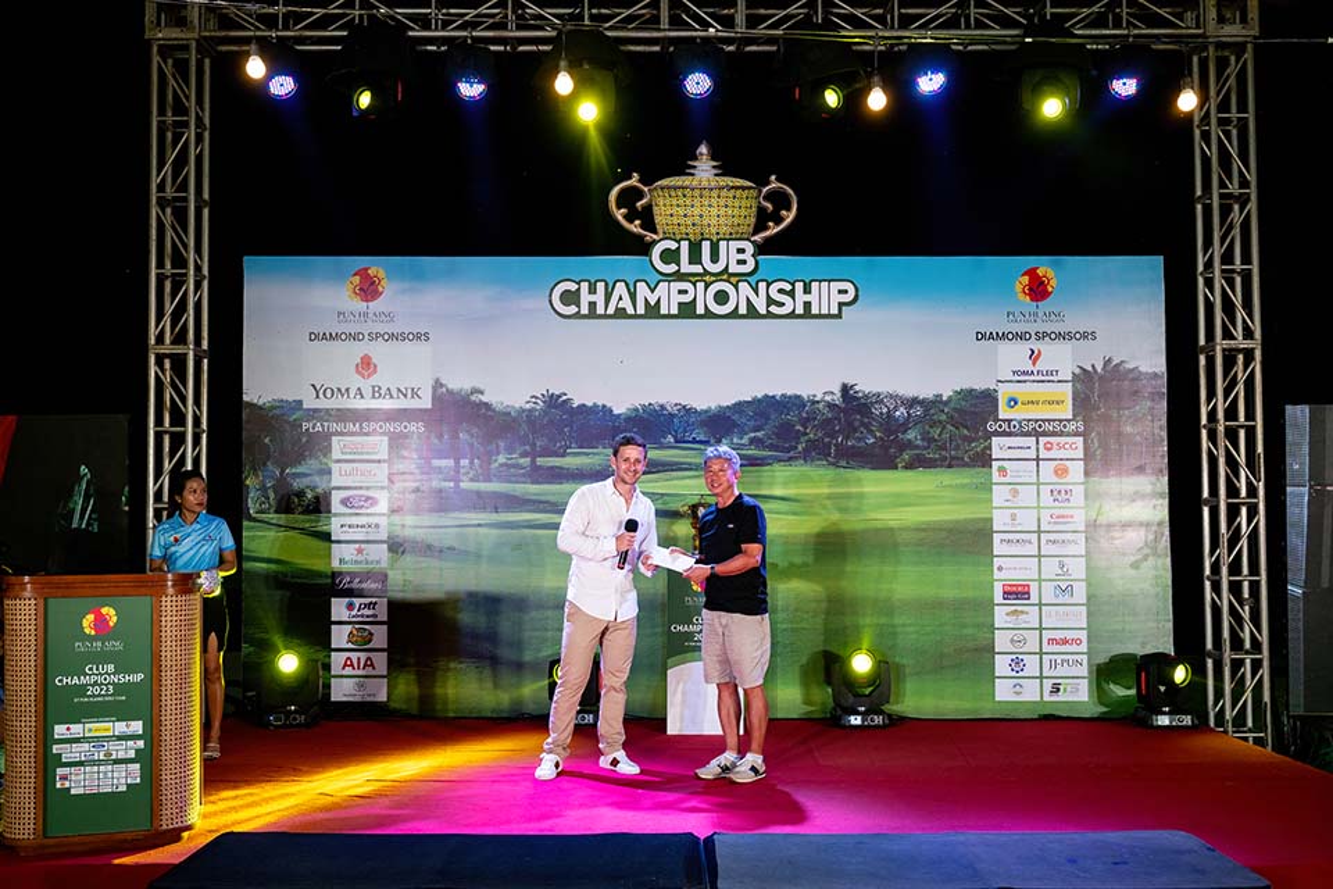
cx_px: 666
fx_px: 1166
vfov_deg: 41.7
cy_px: 444
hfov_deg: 59.5
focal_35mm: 32
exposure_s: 1/200
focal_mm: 31.5
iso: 360
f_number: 4
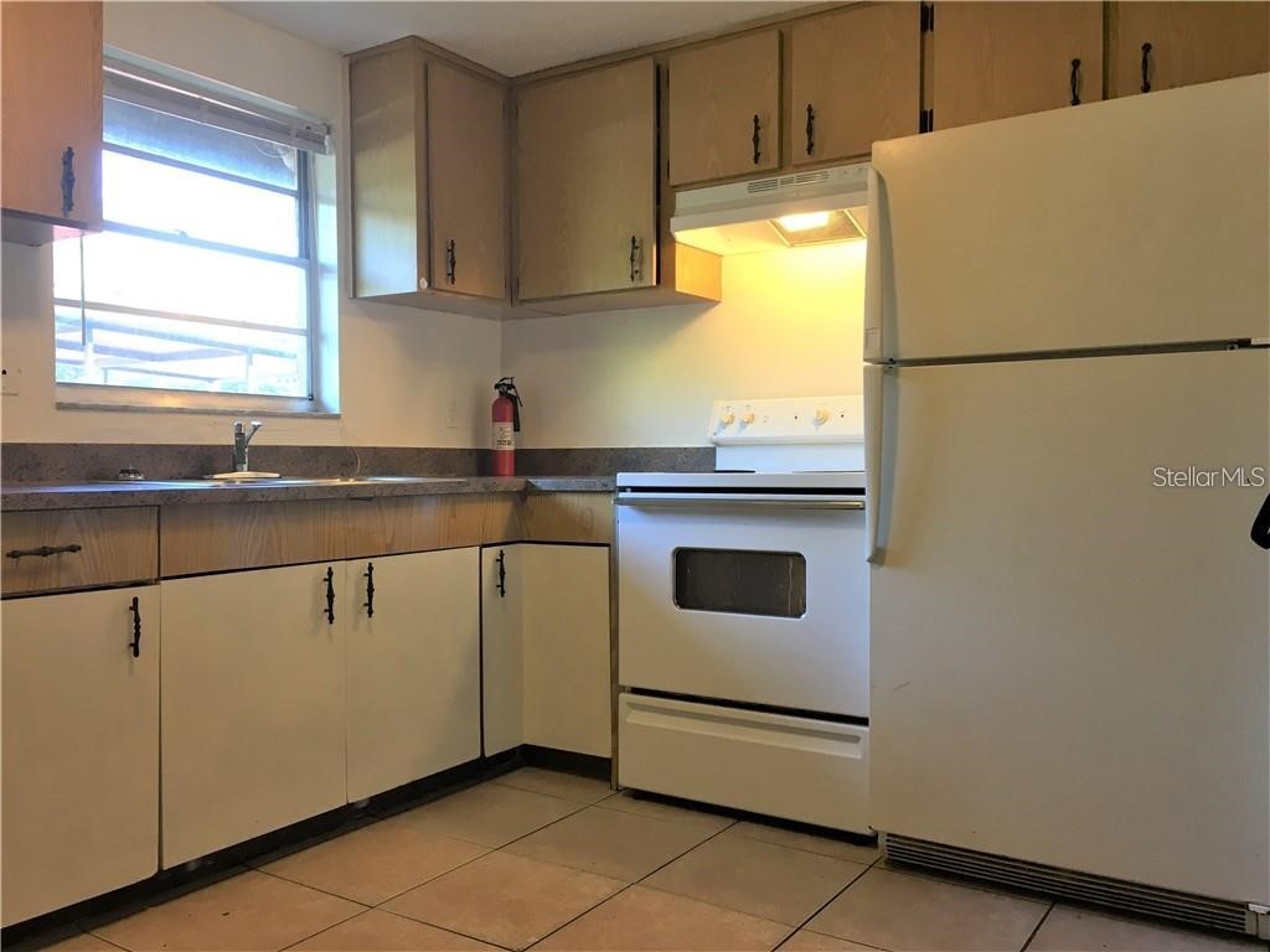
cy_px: 476
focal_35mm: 29
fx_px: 1064
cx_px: 635
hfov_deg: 61.7
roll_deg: +0.4
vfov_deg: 48.2
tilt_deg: +0.4
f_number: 2.2
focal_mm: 4.15
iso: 50
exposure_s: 1/30
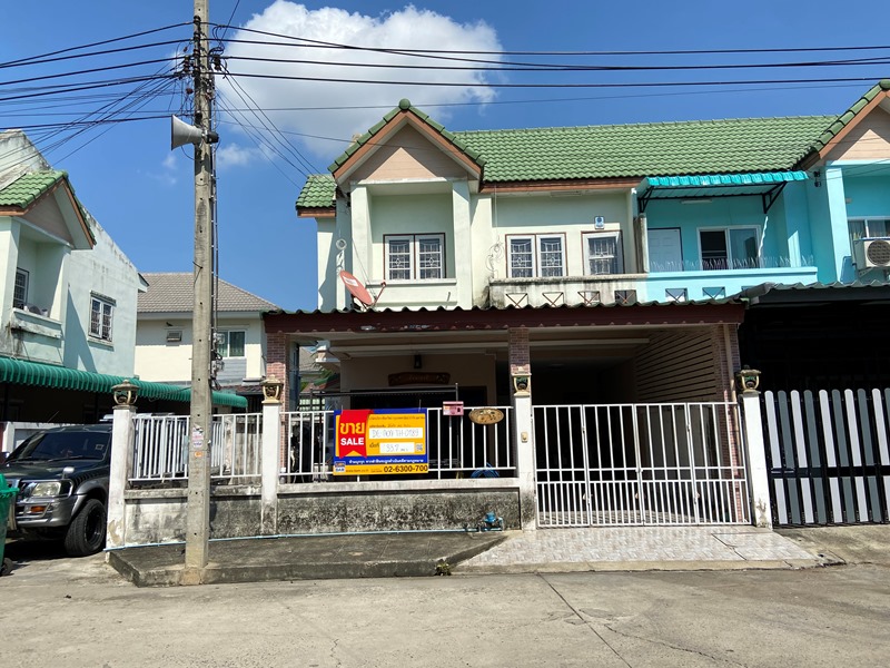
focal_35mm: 26
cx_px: 445
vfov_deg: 53.1
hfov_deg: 67.3
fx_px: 668
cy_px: 334
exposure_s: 1/4808
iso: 32
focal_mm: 4.25
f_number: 1.8
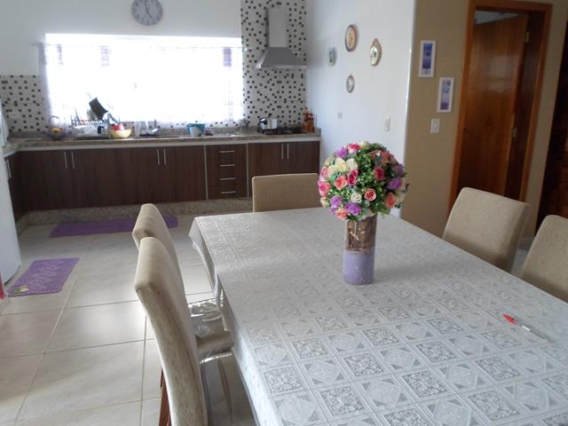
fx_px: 410
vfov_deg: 54.9
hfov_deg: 69.4
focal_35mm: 25
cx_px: 284
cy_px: 213
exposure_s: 1/30
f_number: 2.5
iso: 160
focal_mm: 4.5
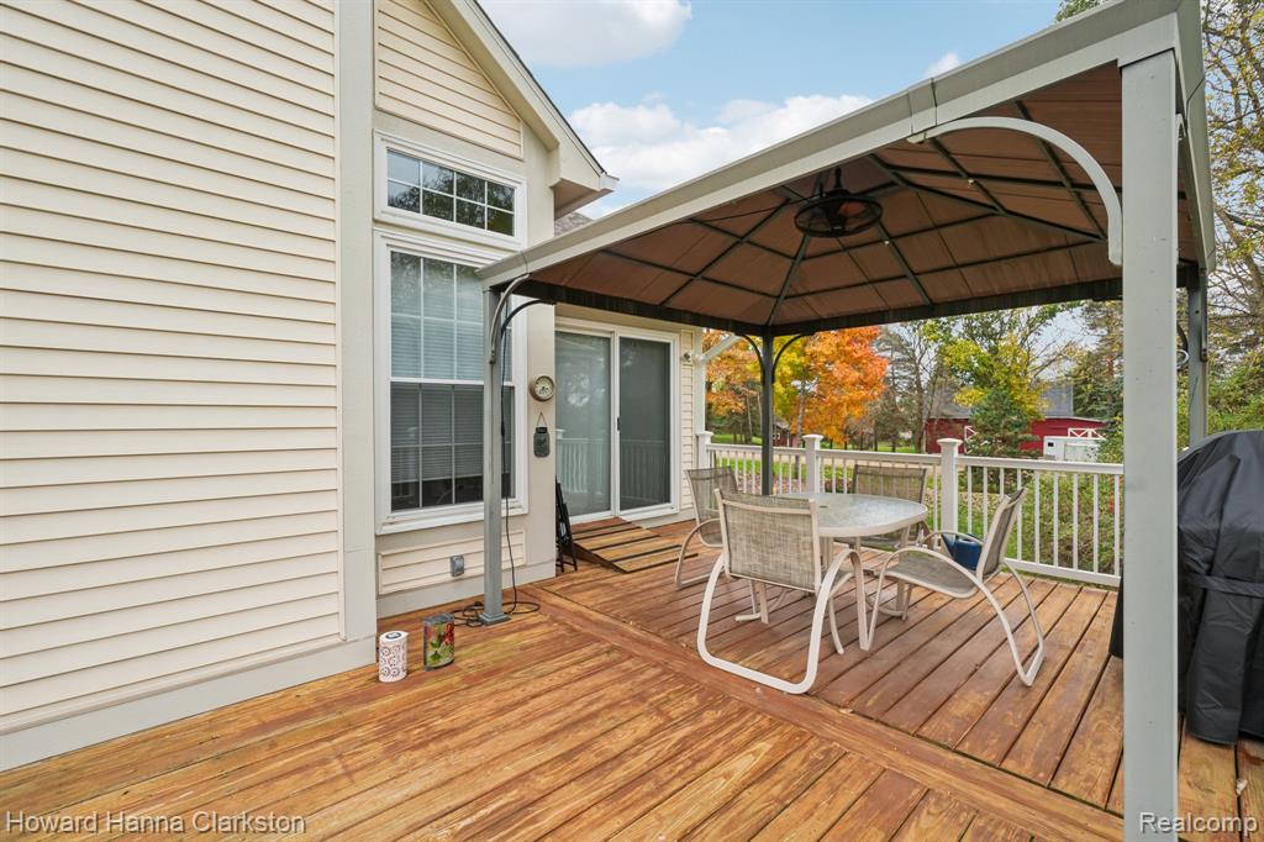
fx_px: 526
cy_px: 421
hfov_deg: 100.4
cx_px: 632
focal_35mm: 15
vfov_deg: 77.3
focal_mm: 10
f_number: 8
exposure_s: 1/45
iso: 100
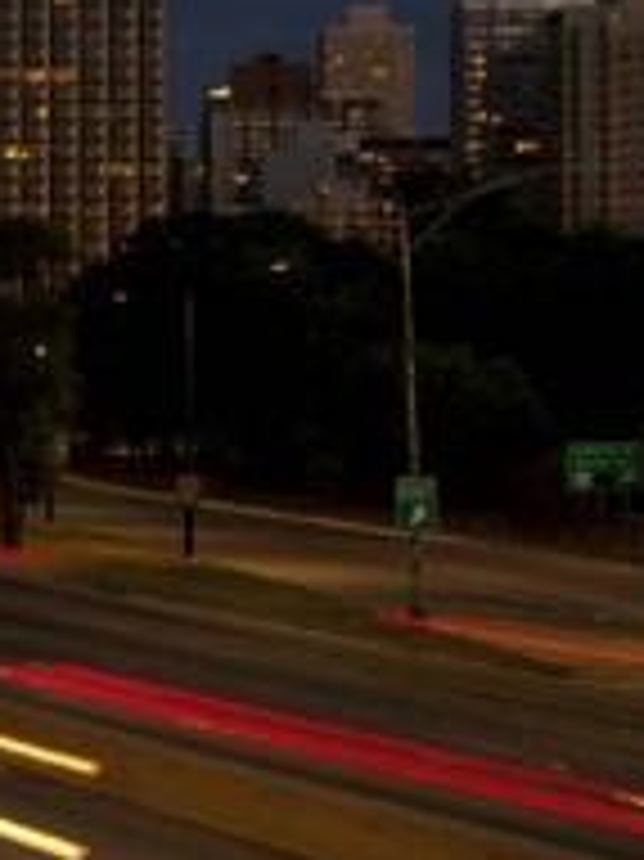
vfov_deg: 14.5
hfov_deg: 10.1
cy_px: 333
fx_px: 3377
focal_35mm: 136
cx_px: -612
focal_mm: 30
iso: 250
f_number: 10
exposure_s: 1
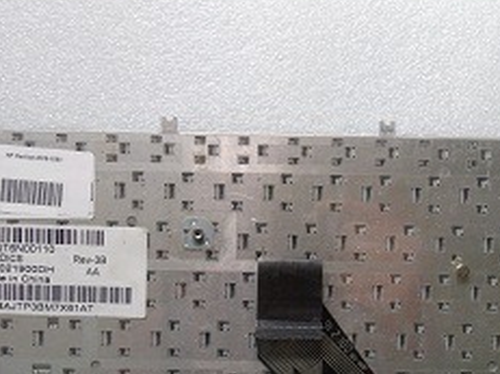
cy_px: 292
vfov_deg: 24.5
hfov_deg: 32.7
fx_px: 852
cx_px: 273
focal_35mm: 59
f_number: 6.3
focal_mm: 6.1
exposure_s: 1/40
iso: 400
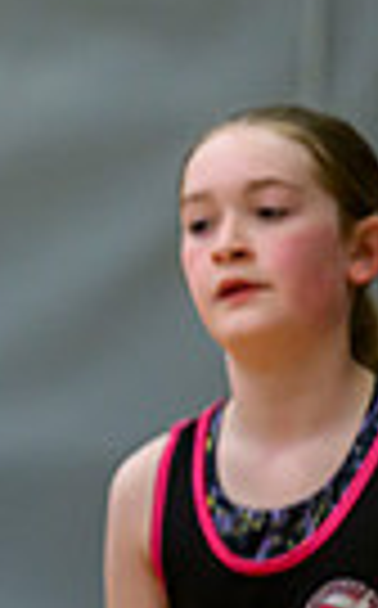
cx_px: -643
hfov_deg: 1.6
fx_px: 13129
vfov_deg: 2.7
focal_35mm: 794
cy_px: 395
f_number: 3.2
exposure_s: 1/1250
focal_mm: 180
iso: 3200
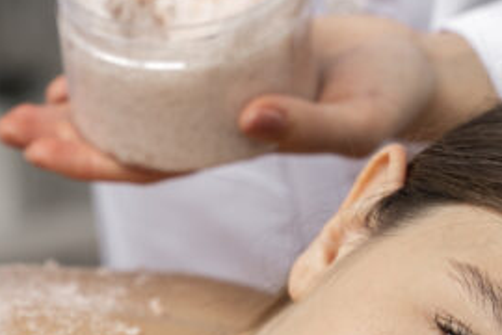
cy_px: 401
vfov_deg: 5.7
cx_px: 56
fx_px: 3369
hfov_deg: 8.5
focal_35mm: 242
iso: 320
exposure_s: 1/160
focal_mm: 63.7
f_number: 4.5
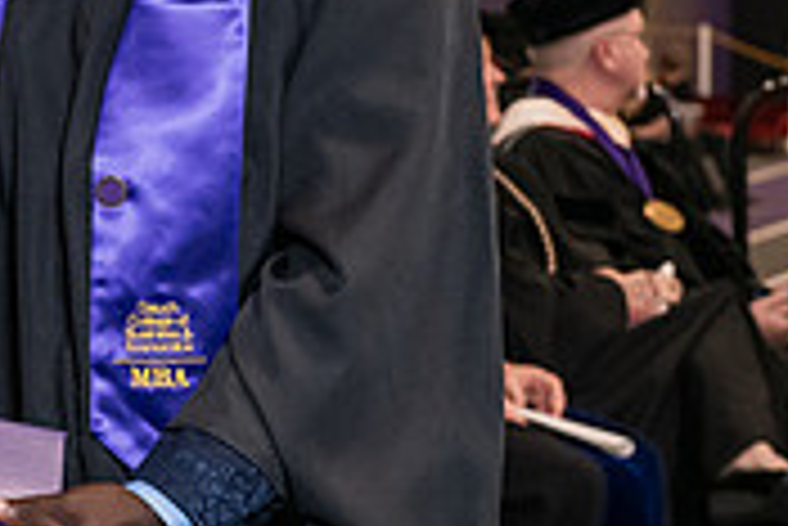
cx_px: -356
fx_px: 4491
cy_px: -20
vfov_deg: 6.7
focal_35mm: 205
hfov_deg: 9.8
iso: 2000
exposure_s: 1/125
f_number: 5
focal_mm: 62
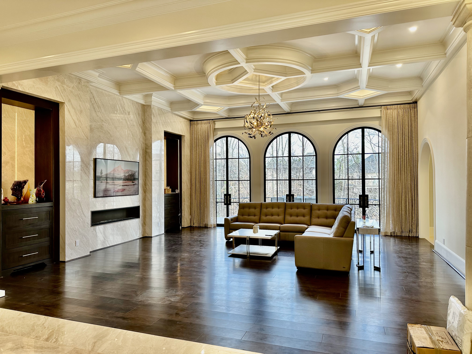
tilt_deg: +0.1
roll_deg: +0.3
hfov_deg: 71.6
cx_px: 236
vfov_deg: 56.8
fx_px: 327
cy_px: 177
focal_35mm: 24
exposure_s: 1/142
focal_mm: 6.86
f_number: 1.78
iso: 80
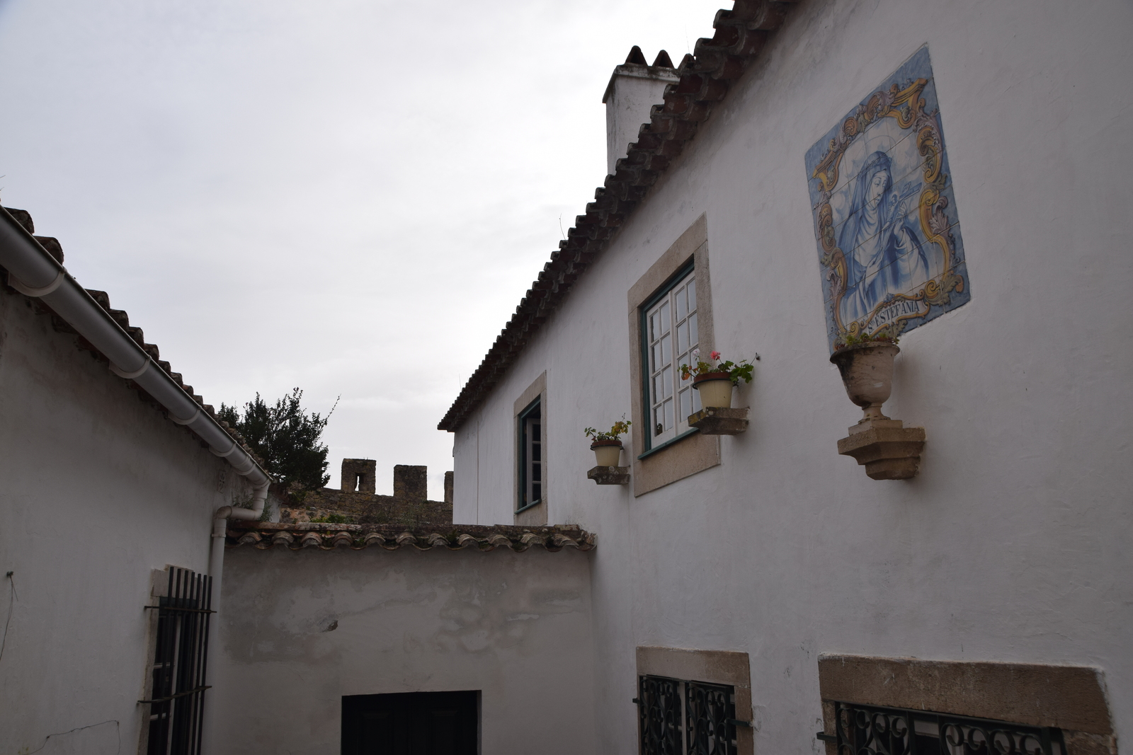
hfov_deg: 67.4
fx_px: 850
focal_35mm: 27
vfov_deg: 47.9
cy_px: 378
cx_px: 566
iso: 200
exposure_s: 1/500
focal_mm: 18
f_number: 11
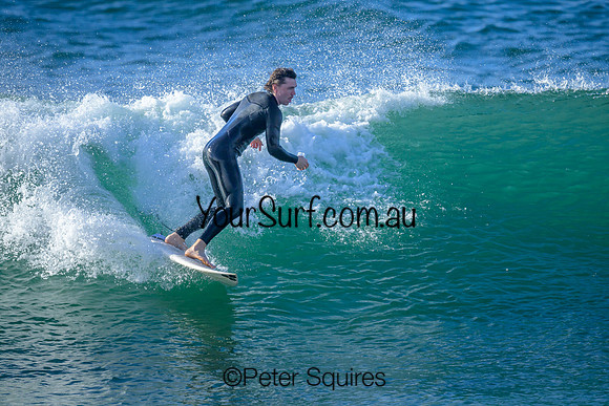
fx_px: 18609
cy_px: 154
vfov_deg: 1.3
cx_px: 285
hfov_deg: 1.9
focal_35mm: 1100
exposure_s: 1/2000
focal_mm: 800
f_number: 6.3
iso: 320
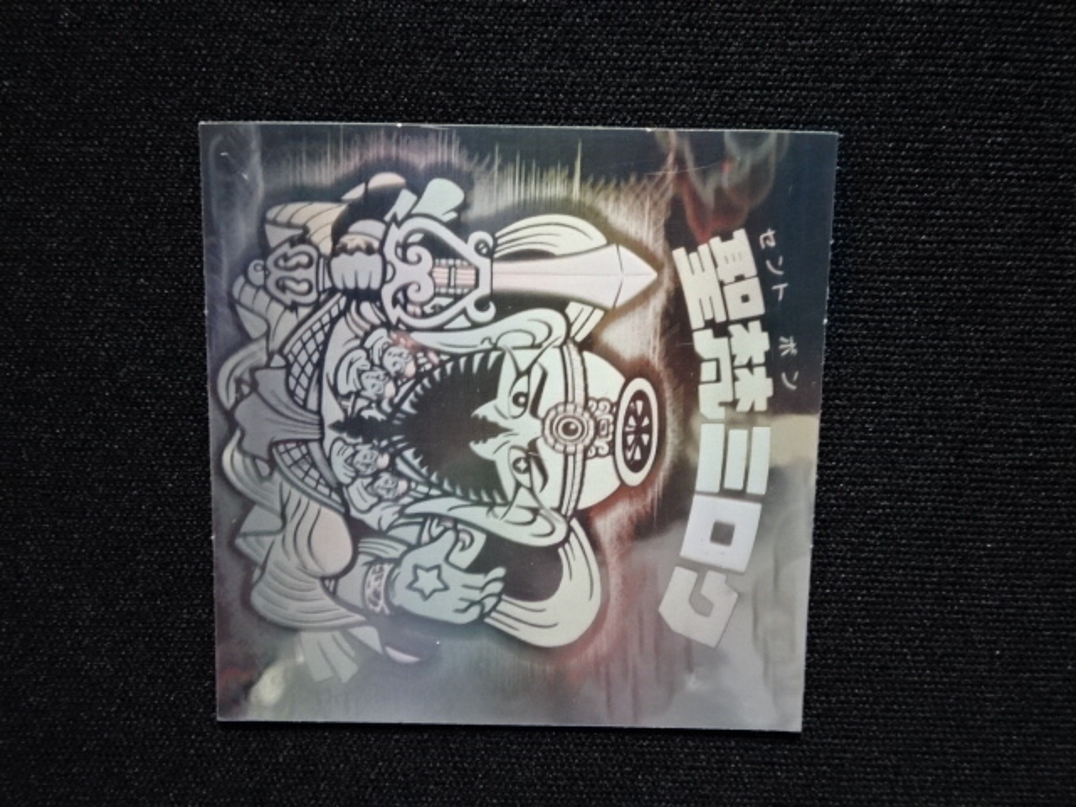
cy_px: 404
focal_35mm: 33
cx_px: 538
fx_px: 1026
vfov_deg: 42.9
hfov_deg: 55.4
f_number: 4
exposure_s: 1/20
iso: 800
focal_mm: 5.61
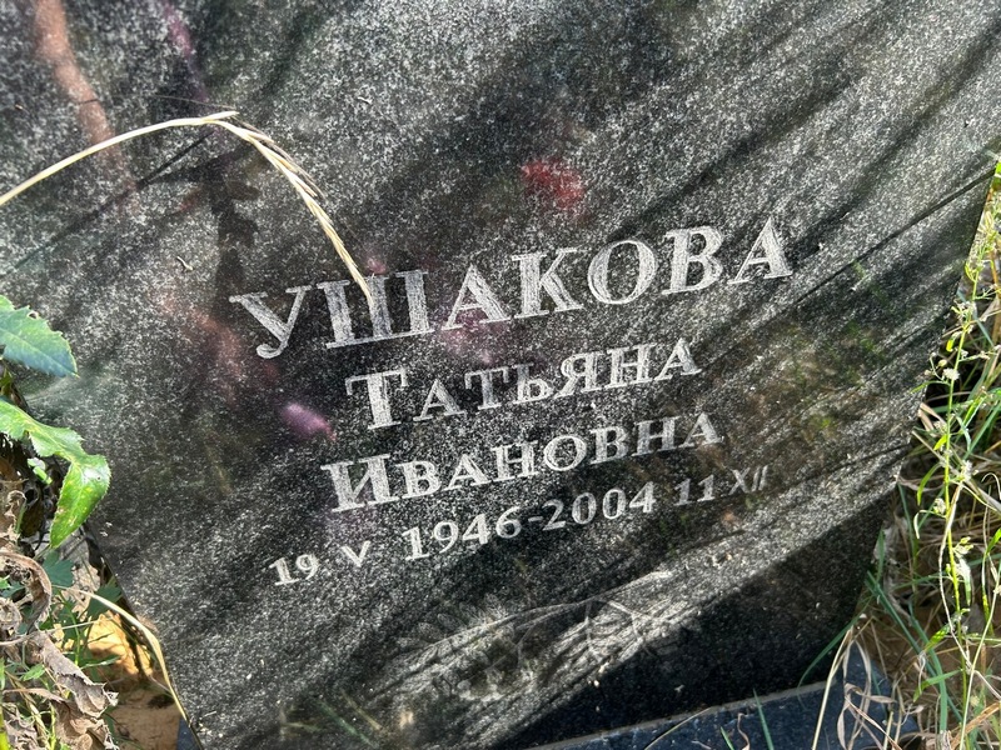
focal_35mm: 26
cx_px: 500
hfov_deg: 67.3
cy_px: 375
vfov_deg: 53.1
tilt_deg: -32.9
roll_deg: +4.2
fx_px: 752
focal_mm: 5.7
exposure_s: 1/157
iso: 40
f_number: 1.5
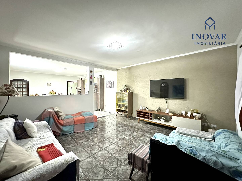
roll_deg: -0.2
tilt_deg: -0.6
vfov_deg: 85.7
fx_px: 98
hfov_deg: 102.1
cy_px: 90
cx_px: 121
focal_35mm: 14
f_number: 2.2
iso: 1600
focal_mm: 2.22
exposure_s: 1/40
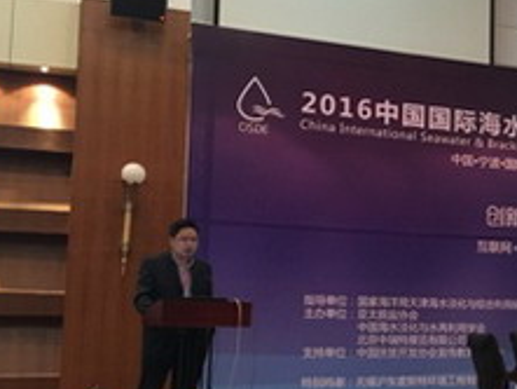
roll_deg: -1.5
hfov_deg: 30.7
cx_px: 498
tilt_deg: +6.0
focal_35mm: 59
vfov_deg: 24.8
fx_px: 882
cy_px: 237
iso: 160
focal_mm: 4.15
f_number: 2.2
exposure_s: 1/17
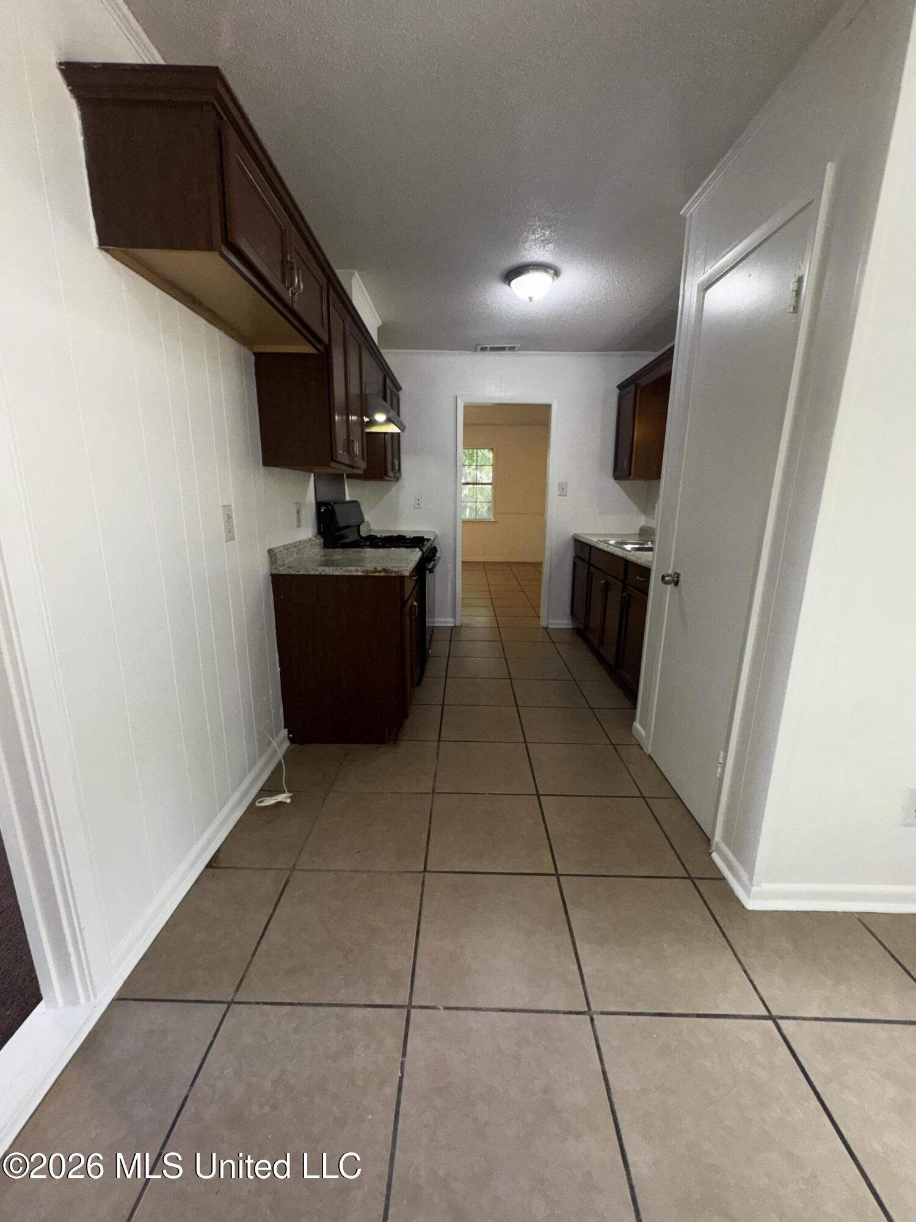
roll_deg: +0.0
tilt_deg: -13.4
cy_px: 611
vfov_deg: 102.1
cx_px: 458
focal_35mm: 14
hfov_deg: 85.7
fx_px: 494
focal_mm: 2.22
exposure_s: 1/60
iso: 100
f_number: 2.2
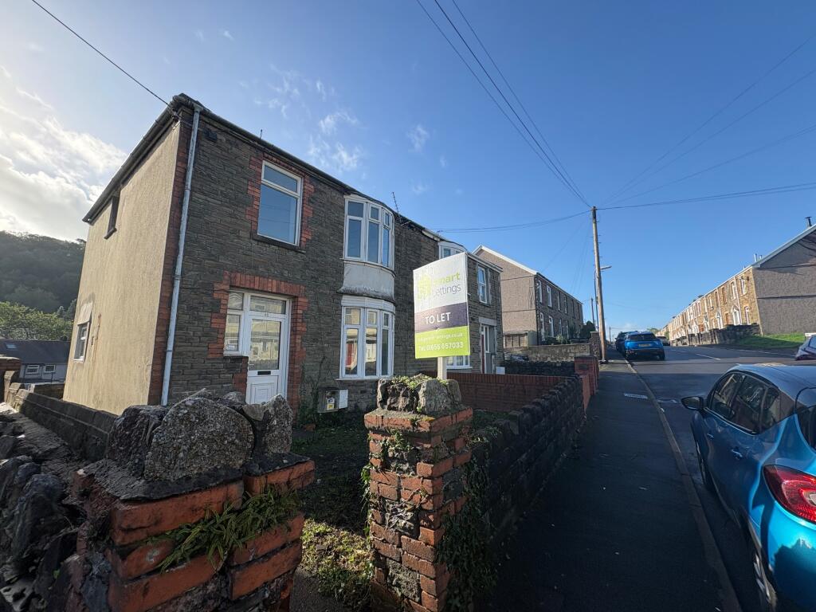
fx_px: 330
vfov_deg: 85.7
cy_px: 306
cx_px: 408
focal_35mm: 14
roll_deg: -0.3
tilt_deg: +8.0
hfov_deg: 102.1
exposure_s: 1/840
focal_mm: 2.22
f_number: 2.2
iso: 40
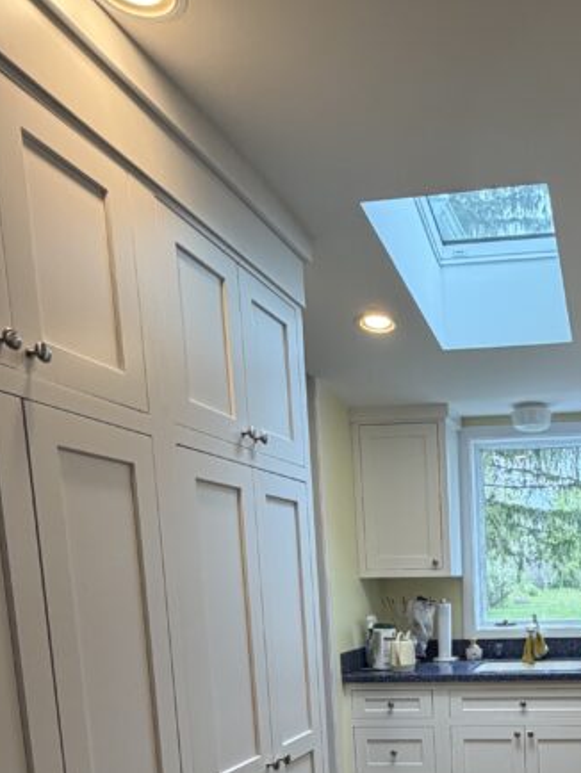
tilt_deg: -6.7
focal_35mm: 33
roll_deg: +1.6
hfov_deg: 39.5
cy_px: 682
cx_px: 536
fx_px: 738
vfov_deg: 49.8
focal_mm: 2.22
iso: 200
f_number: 2.2
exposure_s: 1/121
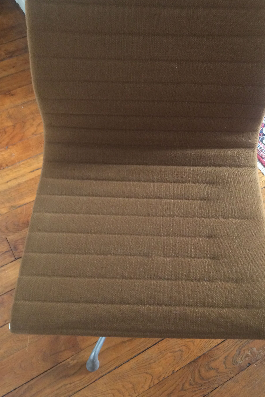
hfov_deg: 36.8
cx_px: 149
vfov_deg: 53.1
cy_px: 184
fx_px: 398
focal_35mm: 36
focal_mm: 4.15
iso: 200
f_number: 2.2
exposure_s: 1/33
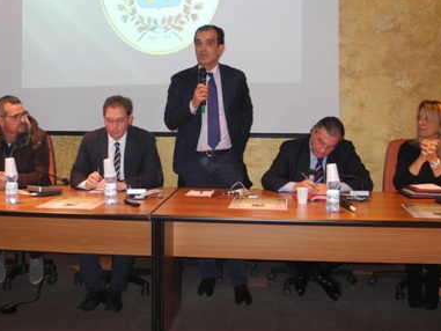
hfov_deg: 38.8
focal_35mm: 49
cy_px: 137
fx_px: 624
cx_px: 194
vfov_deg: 29.6
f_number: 2.8
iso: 200
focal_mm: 6
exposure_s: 1/30
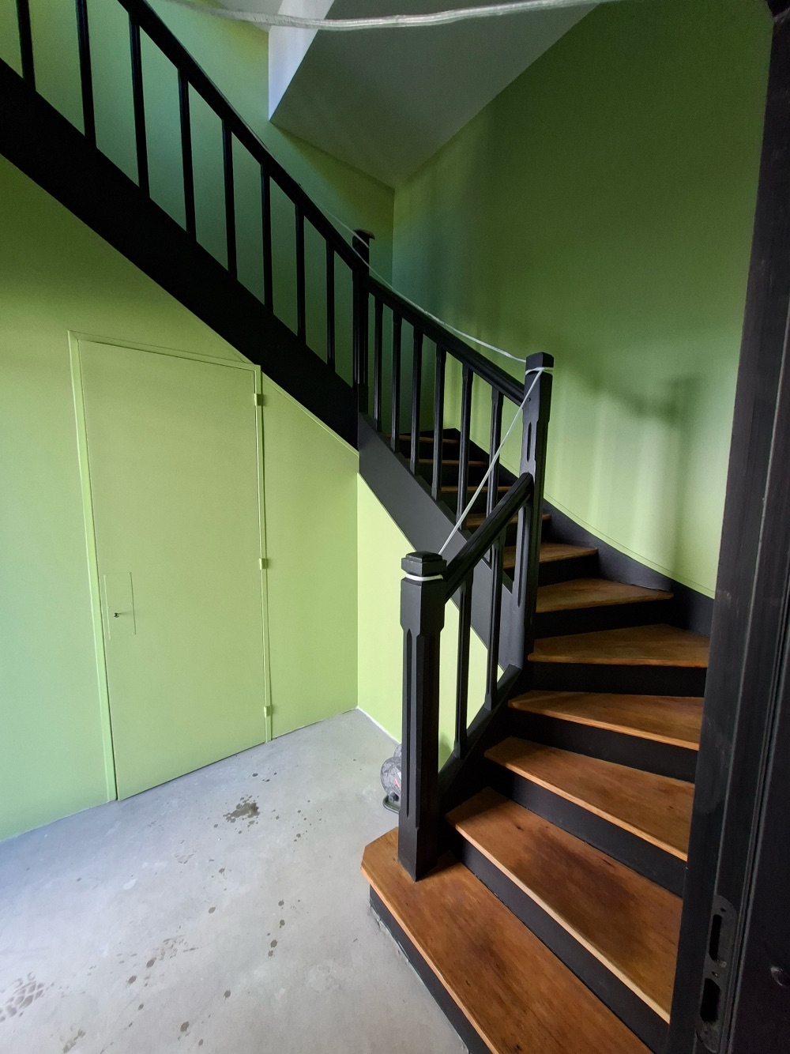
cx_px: 395
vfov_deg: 106.2
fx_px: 396
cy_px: 527
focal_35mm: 13
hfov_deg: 89.9
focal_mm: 1.74
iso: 200
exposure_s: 1/33
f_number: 2.2
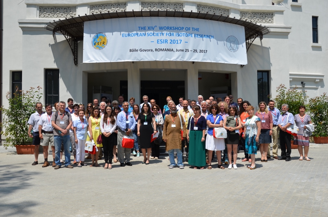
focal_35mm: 32
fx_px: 286
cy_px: 108
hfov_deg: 59.6
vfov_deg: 41.5
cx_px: 164
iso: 100
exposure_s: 1/320
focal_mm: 21
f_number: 9
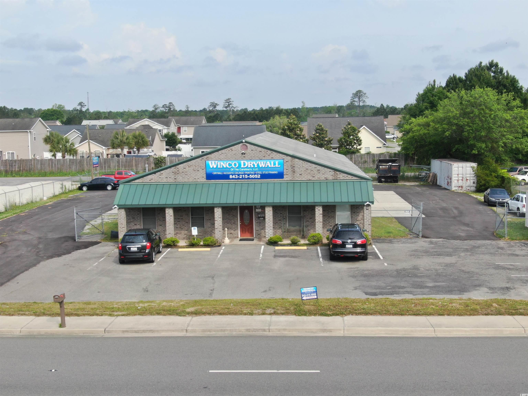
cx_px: 264
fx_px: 732
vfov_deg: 30.3
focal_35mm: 48
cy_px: 198
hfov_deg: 39.7
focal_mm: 8.6
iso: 100
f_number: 3.8
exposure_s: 1/400
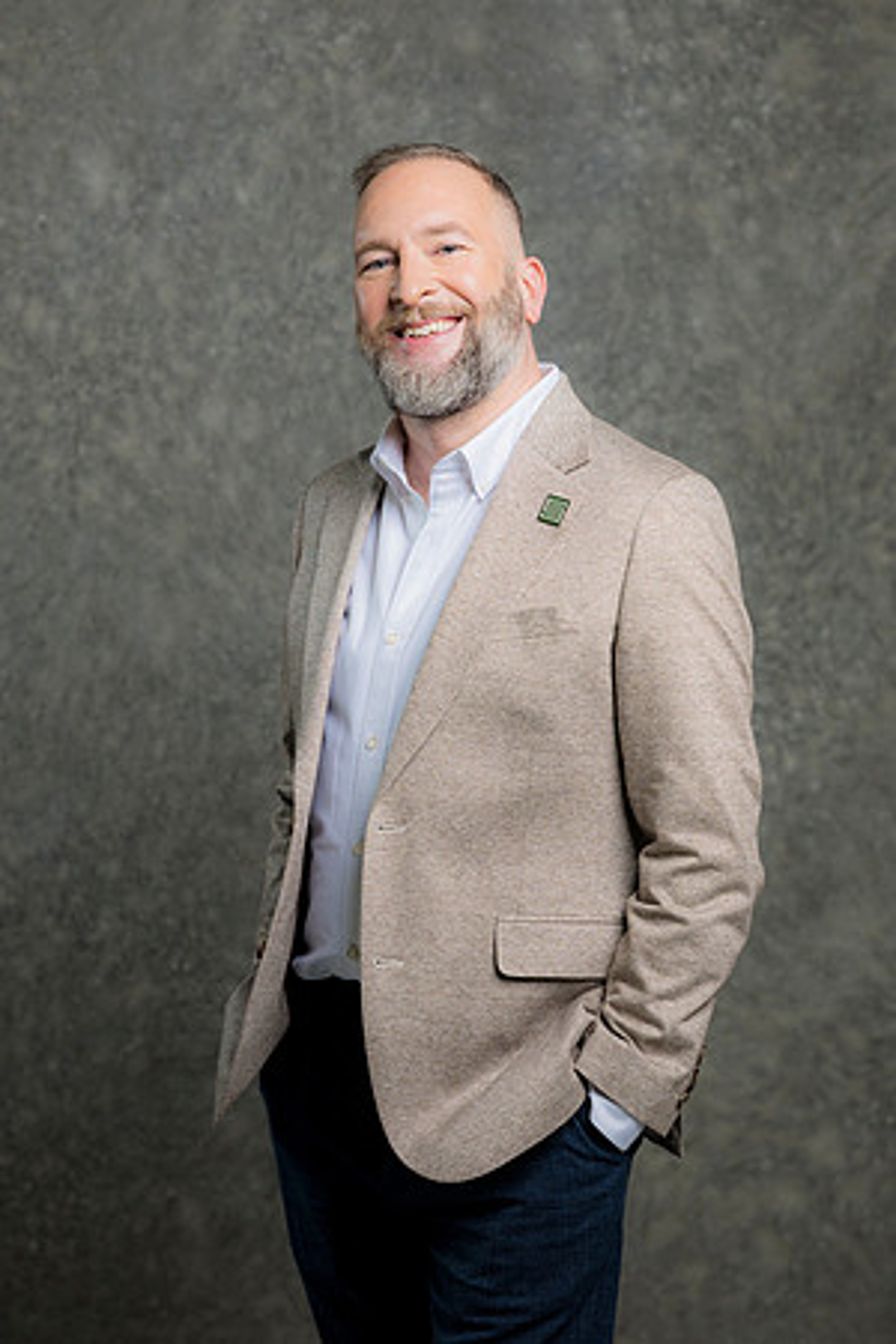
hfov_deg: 16.1
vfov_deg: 23.9
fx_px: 3173
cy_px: 672
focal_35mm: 85
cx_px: 448
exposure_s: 1/200
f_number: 5
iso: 125
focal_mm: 85
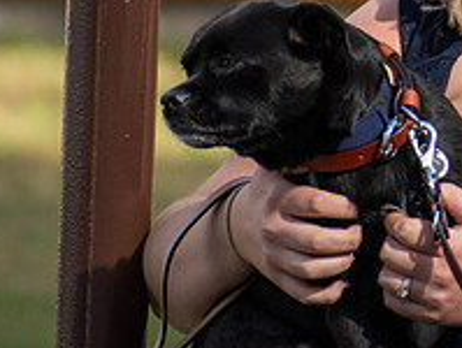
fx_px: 19280
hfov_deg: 1.4
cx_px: 485
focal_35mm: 1442
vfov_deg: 1.0
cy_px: 101
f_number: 6.3
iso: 800
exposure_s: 1/1000
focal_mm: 300
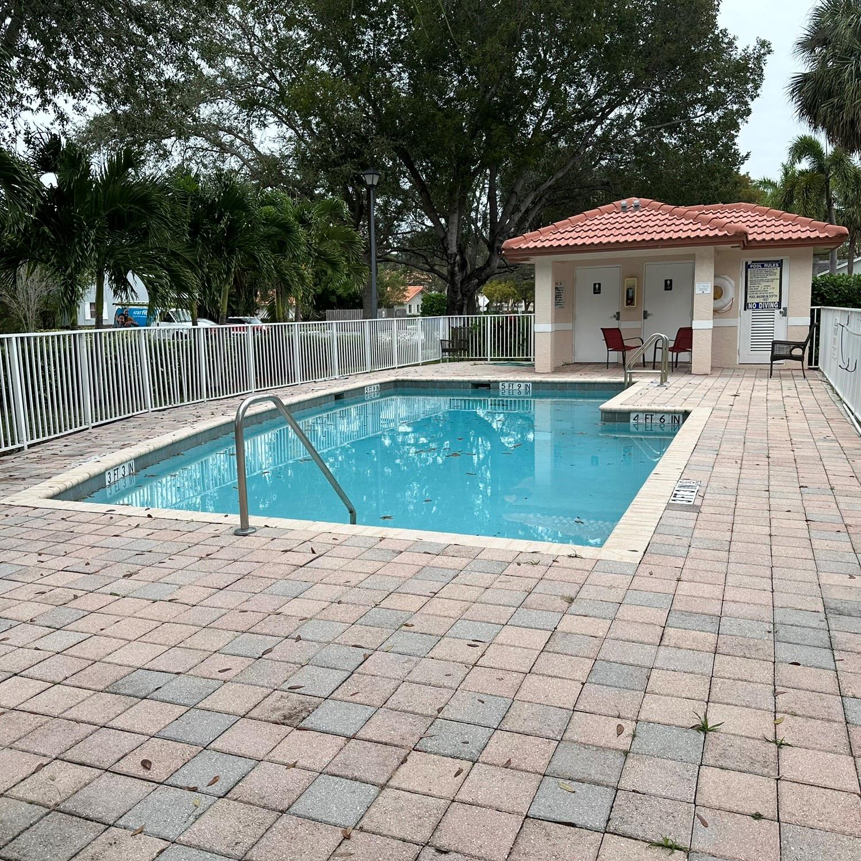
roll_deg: +1.3
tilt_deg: -7.6
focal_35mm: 29
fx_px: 816
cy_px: 430
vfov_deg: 55.6
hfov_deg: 55.6
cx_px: 414
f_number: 1.78
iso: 80
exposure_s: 1/1880
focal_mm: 6.86
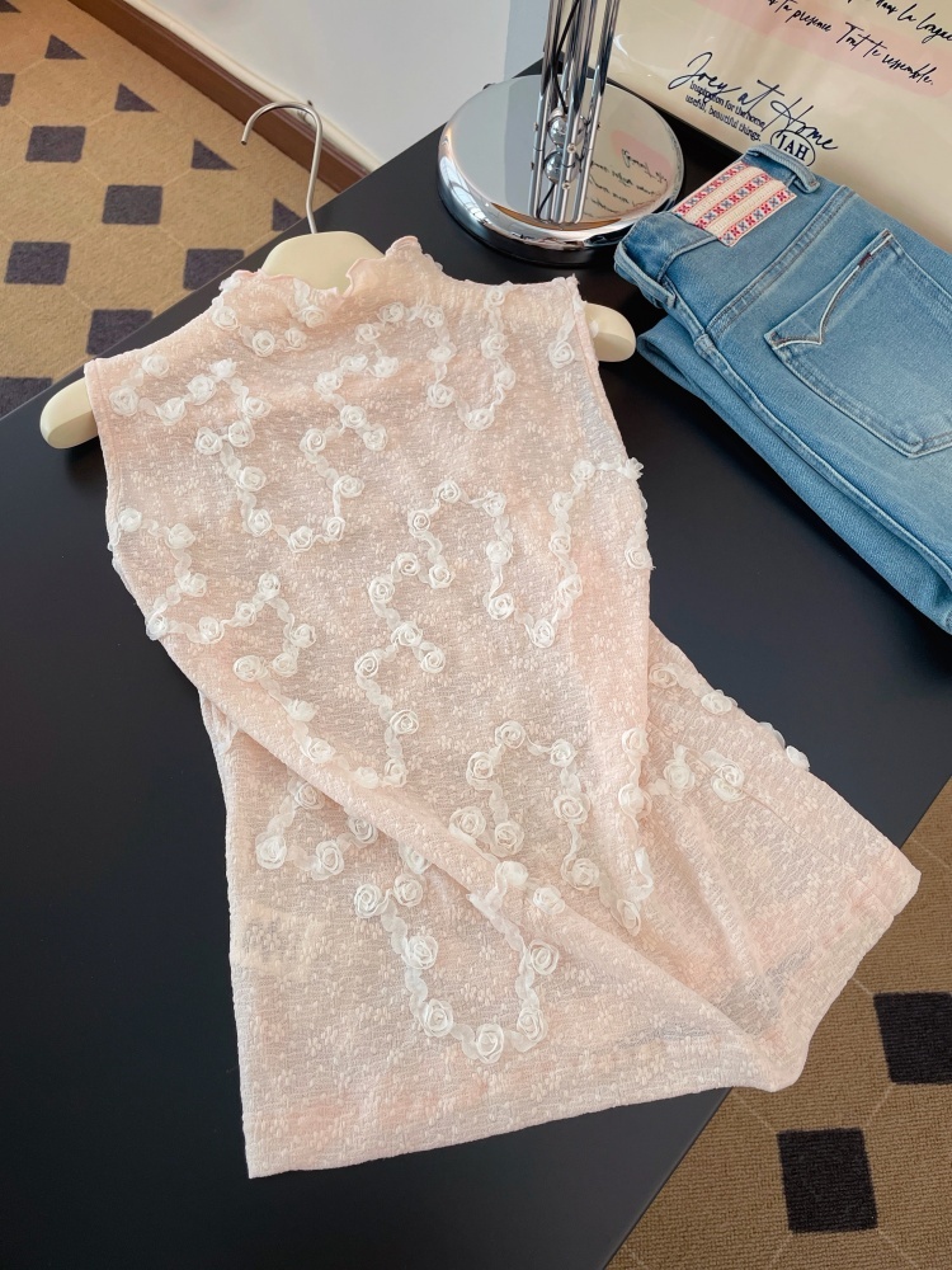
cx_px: 476
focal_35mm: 26
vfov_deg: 67.3
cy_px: 635
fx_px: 953
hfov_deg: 53.1
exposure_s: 1/121
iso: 125
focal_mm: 4.2
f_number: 1.6
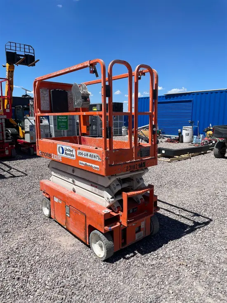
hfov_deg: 53.1
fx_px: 227
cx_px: 114
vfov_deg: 67.3
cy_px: 152
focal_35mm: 26
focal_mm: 4.2
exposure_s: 1/4464
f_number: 1.6
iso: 32
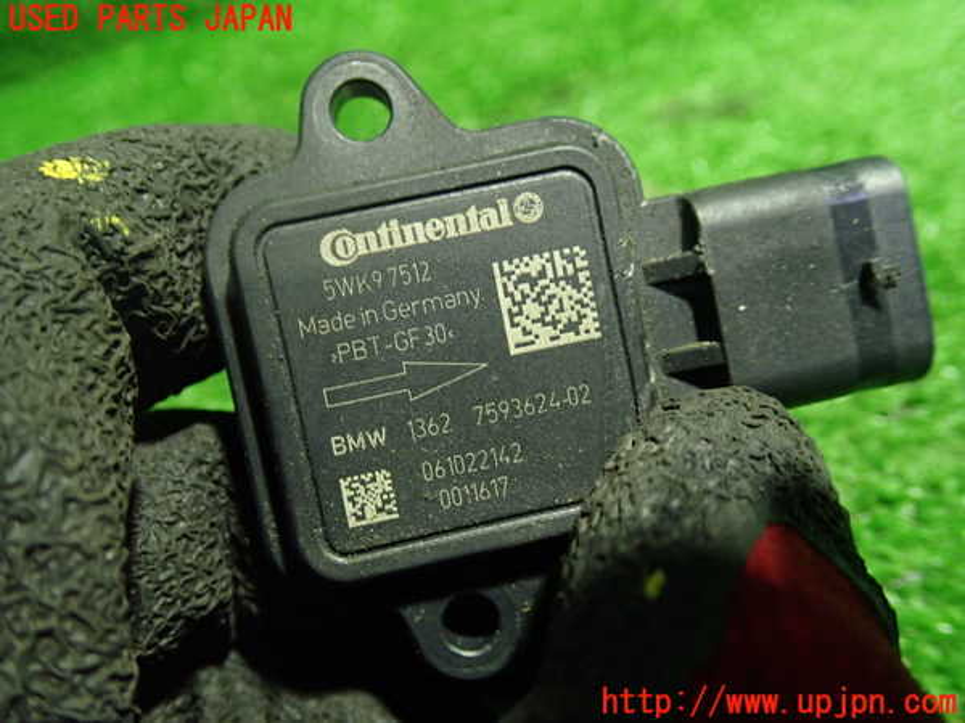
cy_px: 362
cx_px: 482
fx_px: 836
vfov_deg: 46.8
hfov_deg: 60.0
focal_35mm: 30
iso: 640
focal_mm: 5.4
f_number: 2.3
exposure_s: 1/30
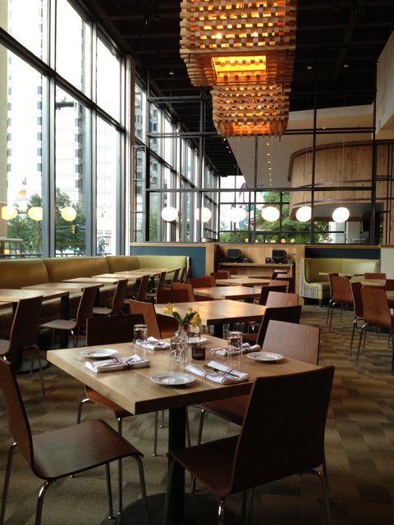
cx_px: 197
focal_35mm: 35
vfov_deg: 52.6
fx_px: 531
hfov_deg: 40.7
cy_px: 262
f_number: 2.4
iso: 125
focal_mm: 4.28
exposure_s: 1/20
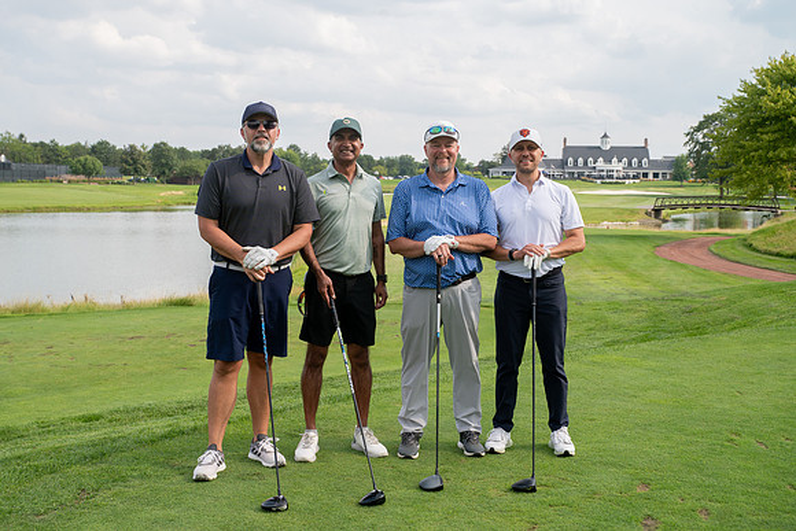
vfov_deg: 30.5
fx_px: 975
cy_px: 266
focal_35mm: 44
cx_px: 398
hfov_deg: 44.4
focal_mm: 44
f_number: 6.3
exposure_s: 1/800
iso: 250
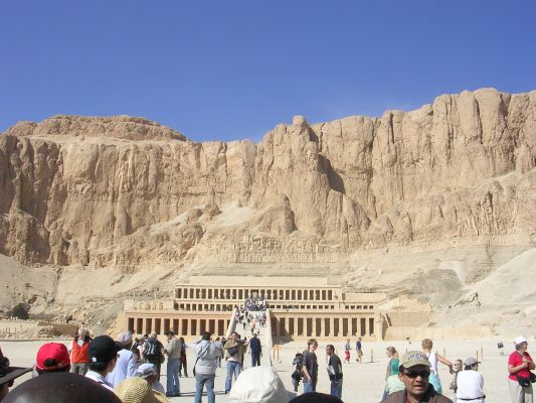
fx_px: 589
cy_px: 202
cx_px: 268
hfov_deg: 49.0
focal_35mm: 38
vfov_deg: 37.7
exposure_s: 1/457
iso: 50
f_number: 5.6
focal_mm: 5.8
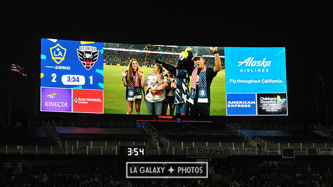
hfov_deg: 21.4
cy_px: 83
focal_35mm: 100
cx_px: 167
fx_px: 883
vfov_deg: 12.1
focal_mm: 95
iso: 1250
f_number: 9
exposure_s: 1/320
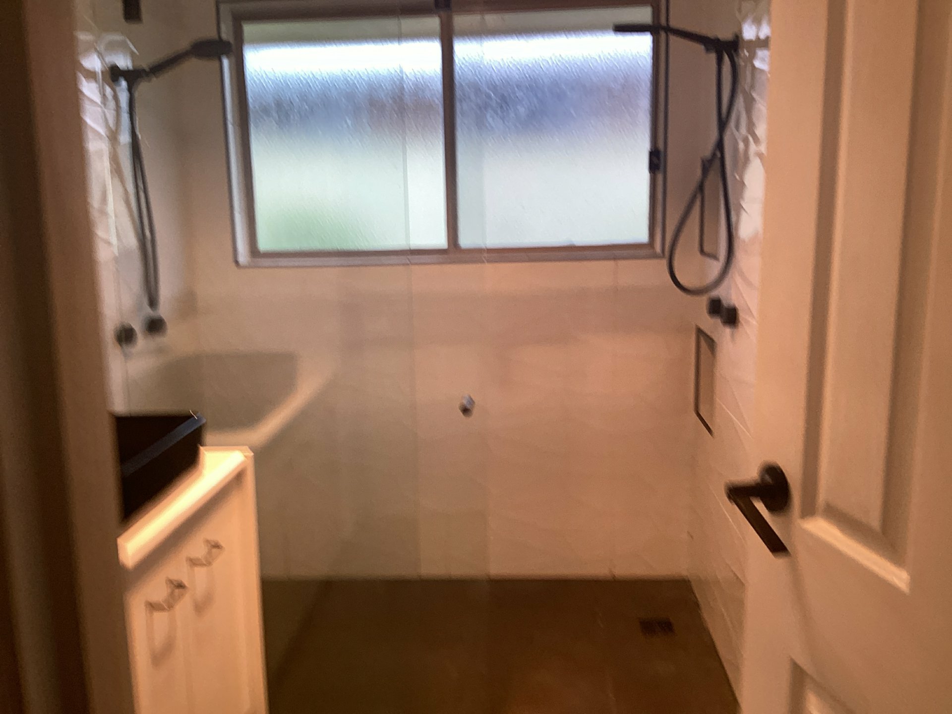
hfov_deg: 58.4
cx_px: 476
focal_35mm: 31
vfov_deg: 45.4
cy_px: 357
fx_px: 853
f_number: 2.4
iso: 64
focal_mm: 3.3
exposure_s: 1/50
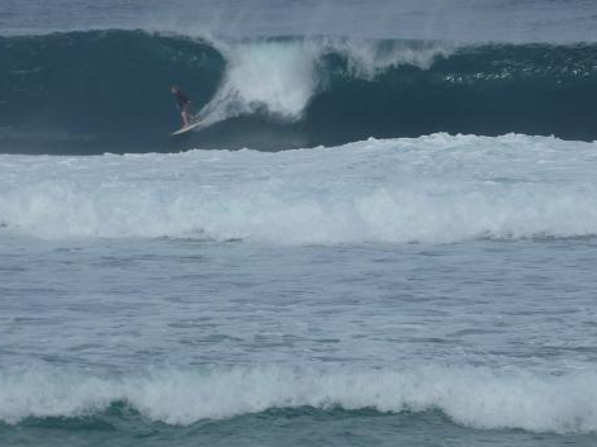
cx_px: 312
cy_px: 268
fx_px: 5862
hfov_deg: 5.8
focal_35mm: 340
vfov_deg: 4.4
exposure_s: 1/400
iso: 80
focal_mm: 36
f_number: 5.9
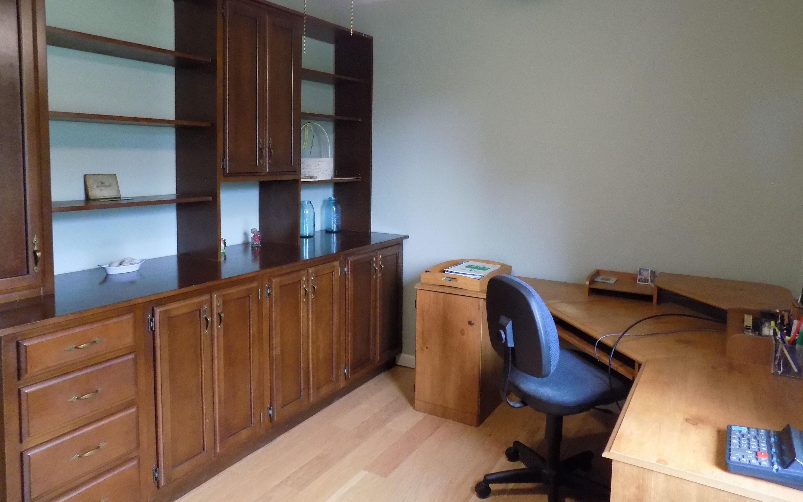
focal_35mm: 25
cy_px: 204
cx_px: 404
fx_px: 547
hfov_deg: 72.5
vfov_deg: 49.0
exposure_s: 1/20
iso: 400
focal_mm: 4
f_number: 3.1
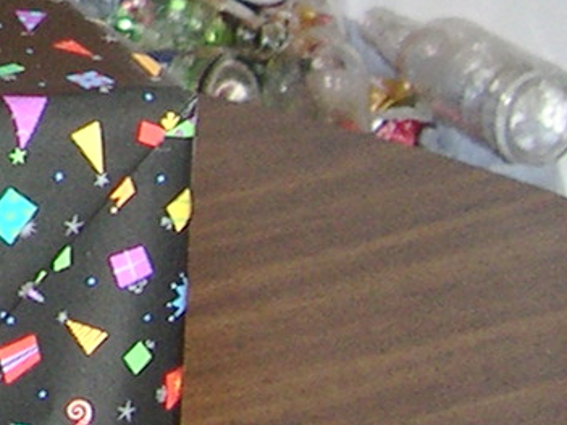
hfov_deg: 7.4
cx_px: -869
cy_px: -292
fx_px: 4028
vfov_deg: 5.9
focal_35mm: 246
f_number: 2.8
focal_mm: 8
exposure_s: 1/60
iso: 100
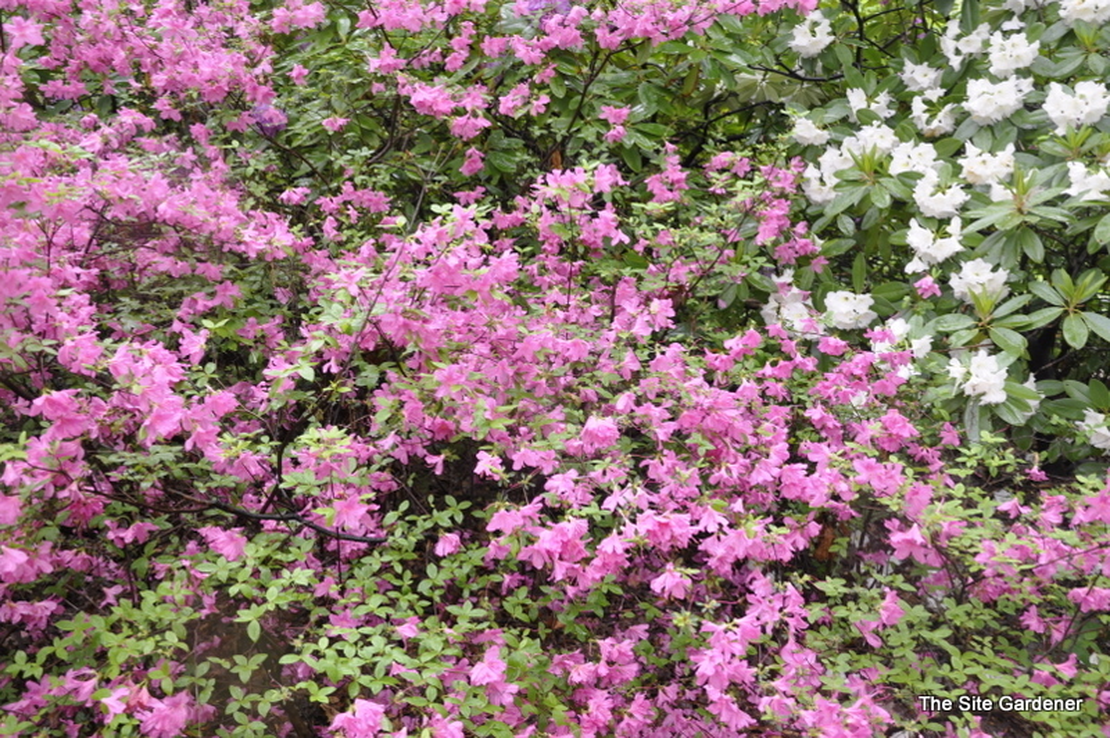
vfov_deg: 34.2
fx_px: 1201
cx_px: 555
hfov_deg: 49.6
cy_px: 369
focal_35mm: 39
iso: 400
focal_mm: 26
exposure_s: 1/30
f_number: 5.6
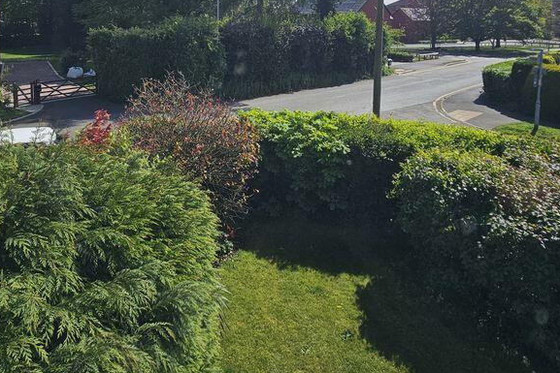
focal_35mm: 24
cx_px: 238
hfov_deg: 73.3
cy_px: 48
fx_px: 373
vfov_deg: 48.5
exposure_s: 1/2921
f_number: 2.2
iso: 50
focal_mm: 2.2
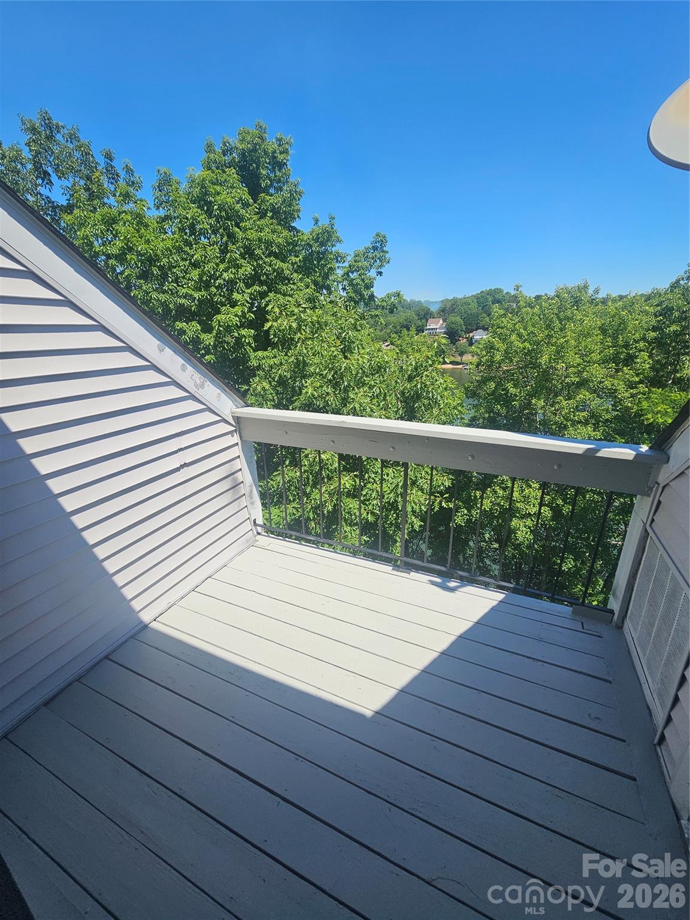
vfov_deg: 106.2
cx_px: 345
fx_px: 346
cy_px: 460
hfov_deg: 89.9
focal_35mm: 13
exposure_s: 1/1973
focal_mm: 2.2
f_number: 2.2
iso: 50
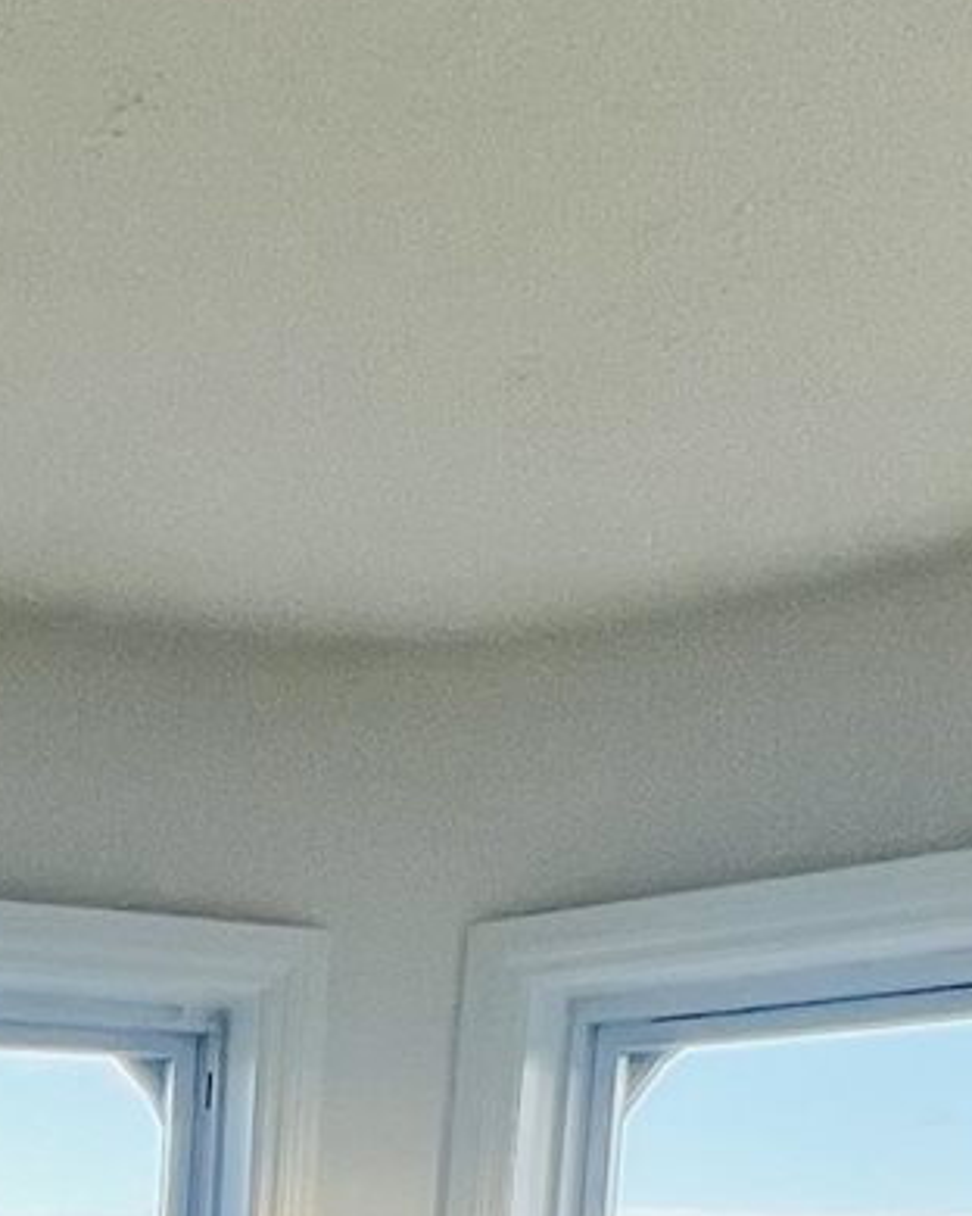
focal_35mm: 75
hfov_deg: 18.5
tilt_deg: -11.4
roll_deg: -0.5
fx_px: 2697
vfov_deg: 19.8
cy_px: 2098
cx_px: -396
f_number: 1.8
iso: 40
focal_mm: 1.57
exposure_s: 1/99
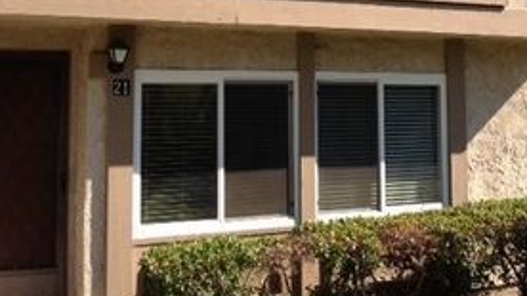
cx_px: 369
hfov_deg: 30.3
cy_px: 37
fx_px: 964
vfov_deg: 17.2
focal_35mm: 69
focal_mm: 4.28
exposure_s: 1/951
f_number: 2.4
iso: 64
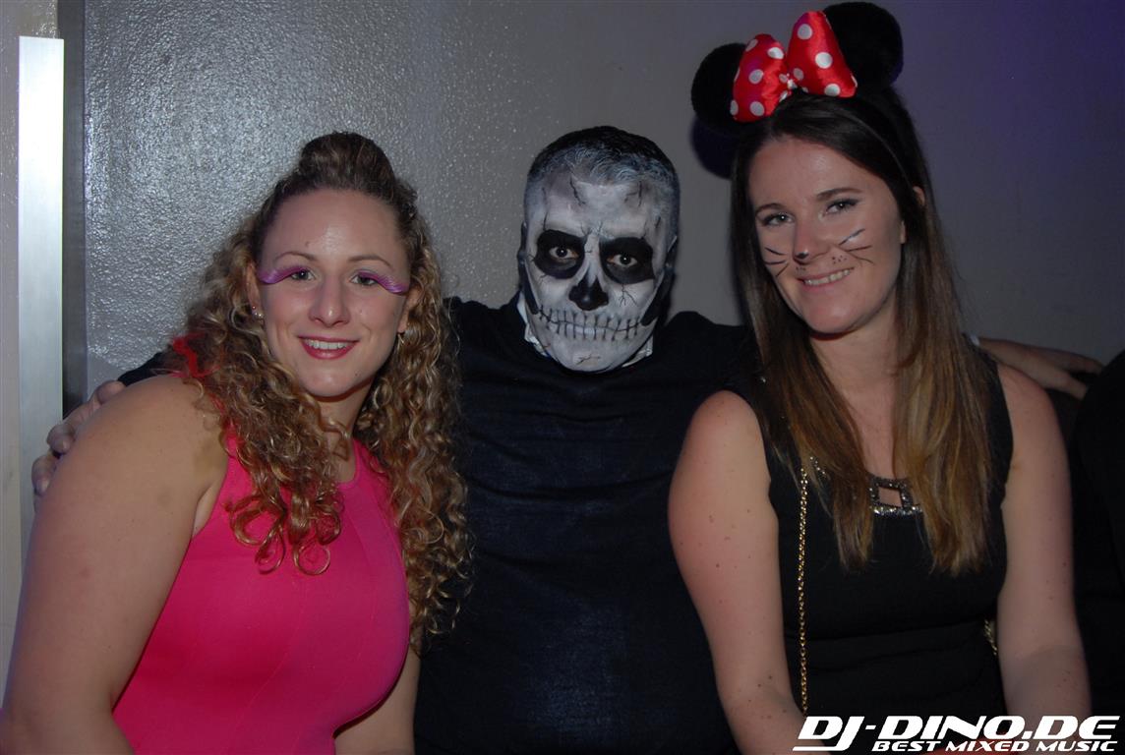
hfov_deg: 53.0
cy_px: 378
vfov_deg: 37.0
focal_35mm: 36
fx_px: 1127
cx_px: 562
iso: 400
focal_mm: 24
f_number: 5.6
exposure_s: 1/3
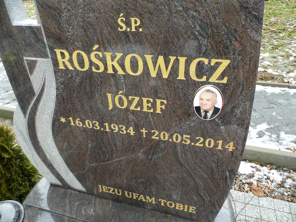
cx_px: 148
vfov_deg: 54.9
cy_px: 111
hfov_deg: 69.4
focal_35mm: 25
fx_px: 214
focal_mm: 4.5
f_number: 3.1
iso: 100
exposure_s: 1/125
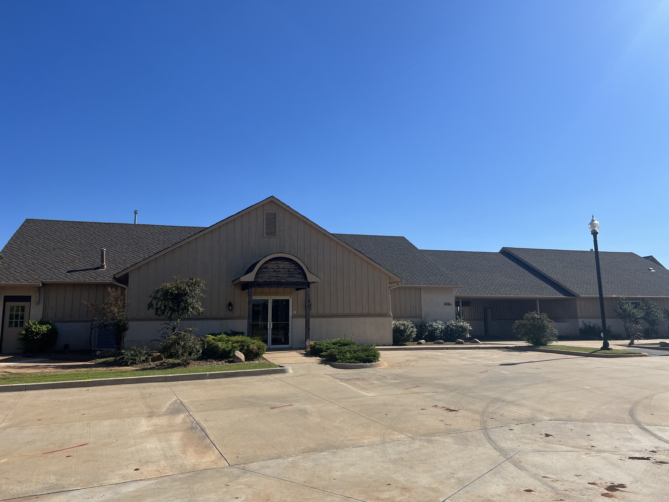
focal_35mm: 26
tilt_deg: +8.0
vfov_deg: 53.1
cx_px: 334
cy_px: 251
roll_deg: +0.9
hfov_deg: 67.3
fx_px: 502
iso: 50
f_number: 1.5
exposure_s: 1/6579
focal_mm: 5.7
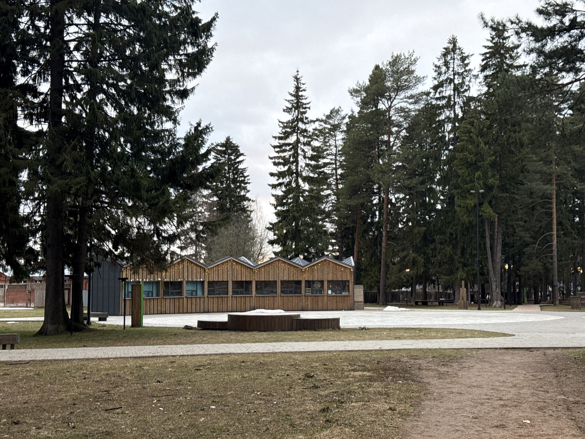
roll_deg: +0.9
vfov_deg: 30.3
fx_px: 811
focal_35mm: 48
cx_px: 292
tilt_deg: +3.5
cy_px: 220
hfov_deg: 39.7
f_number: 1.78
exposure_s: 1/69
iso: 100
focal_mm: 6.76
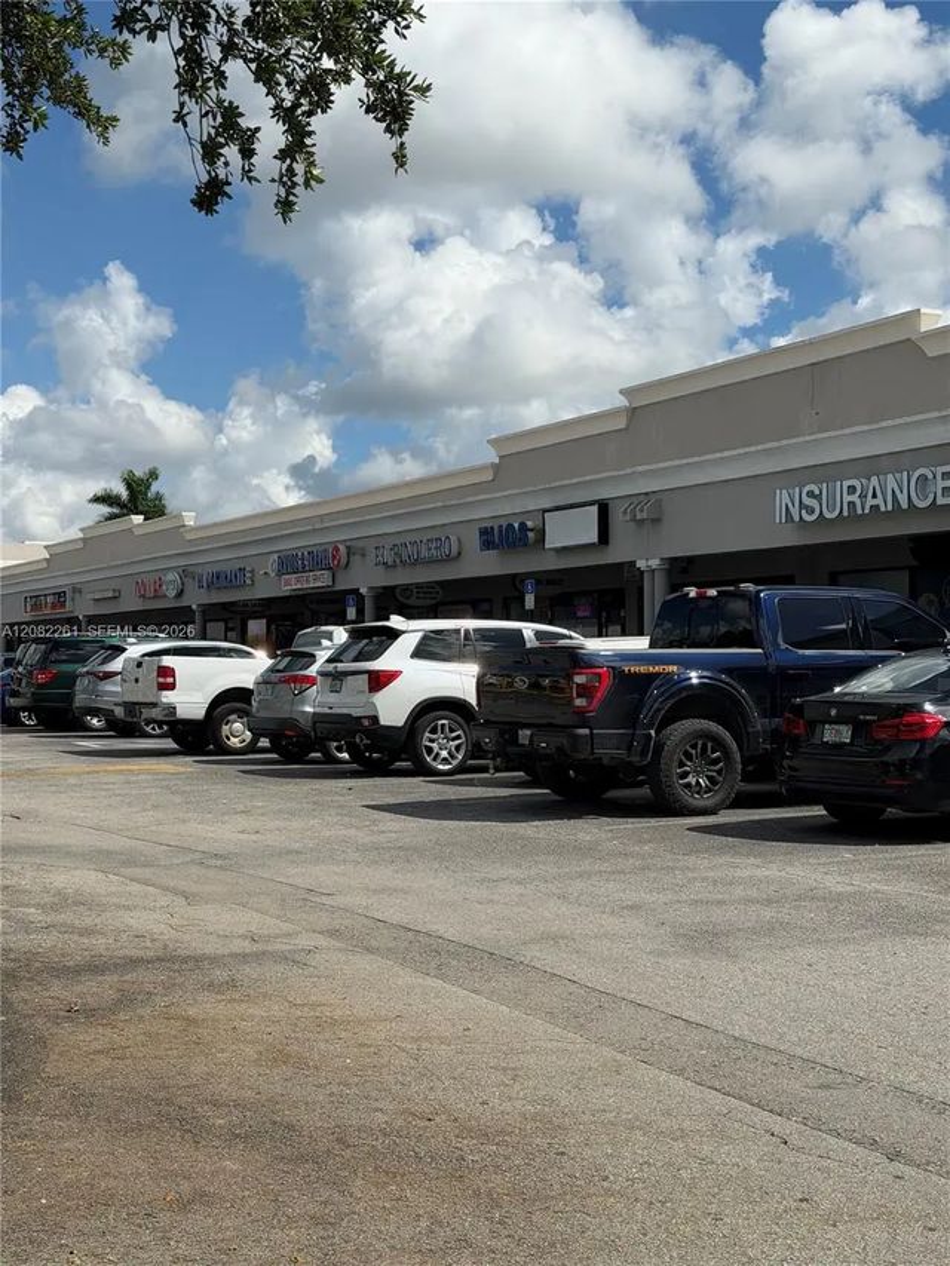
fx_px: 1756
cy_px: 633
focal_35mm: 48
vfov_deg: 39.7
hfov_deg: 30.3
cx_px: 475
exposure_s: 1/9901
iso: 64
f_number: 1.78
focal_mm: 6.76
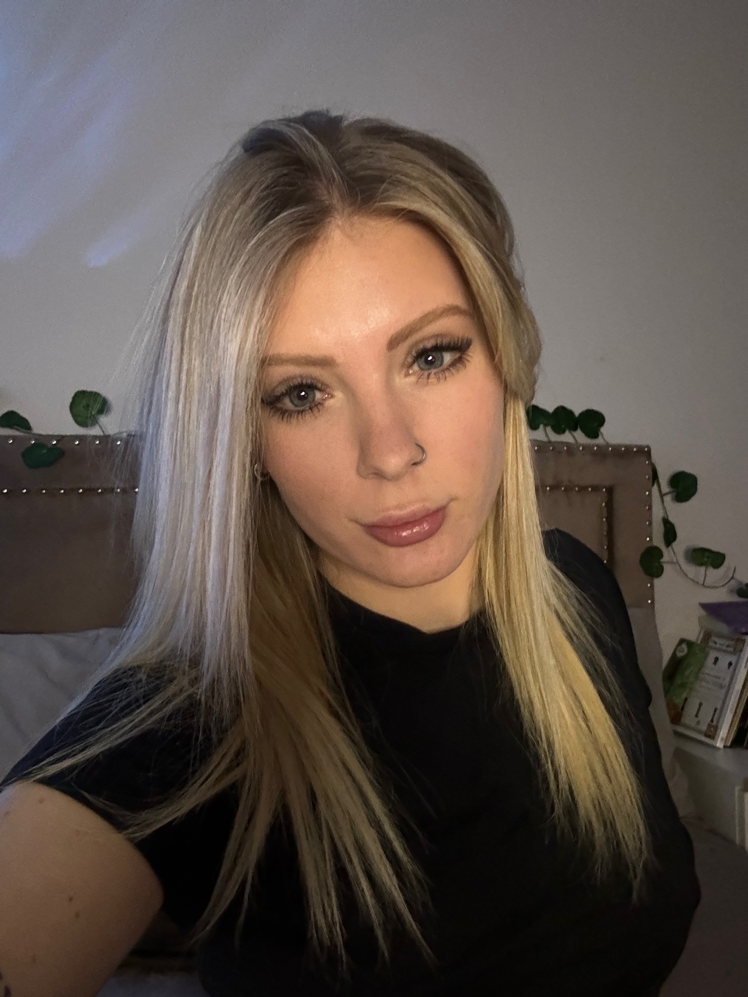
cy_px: 498
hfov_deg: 46.8
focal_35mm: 30
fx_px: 864
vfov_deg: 60.0
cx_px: 374
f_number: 1.9
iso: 640
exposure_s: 1/20
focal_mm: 2.69
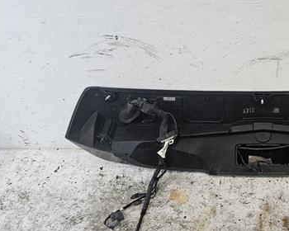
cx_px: 256
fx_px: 351
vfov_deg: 36.5
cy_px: 117
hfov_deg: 41.5
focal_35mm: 41
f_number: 1.8
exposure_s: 1/100
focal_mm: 5.4
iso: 200
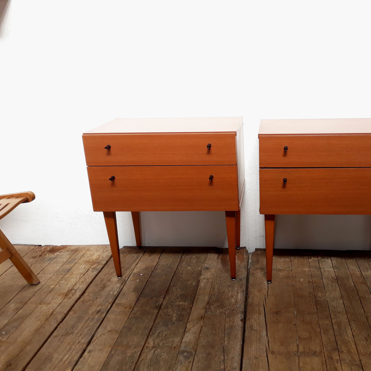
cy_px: 185
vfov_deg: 51.1
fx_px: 388
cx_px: 246
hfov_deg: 50.2
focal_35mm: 32
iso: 40
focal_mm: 3.71
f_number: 1.7
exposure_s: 1/301
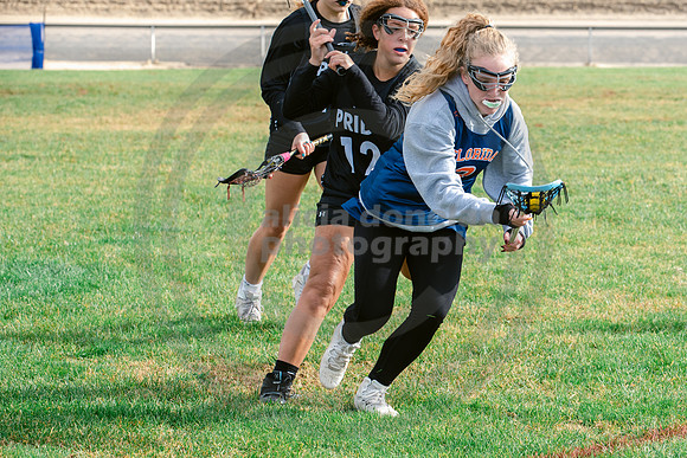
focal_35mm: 137
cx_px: 429
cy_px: 286
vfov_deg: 10.0
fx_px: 2620
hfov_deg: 14.9
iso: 400
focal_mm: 110
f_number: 6.3
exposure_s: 1/640
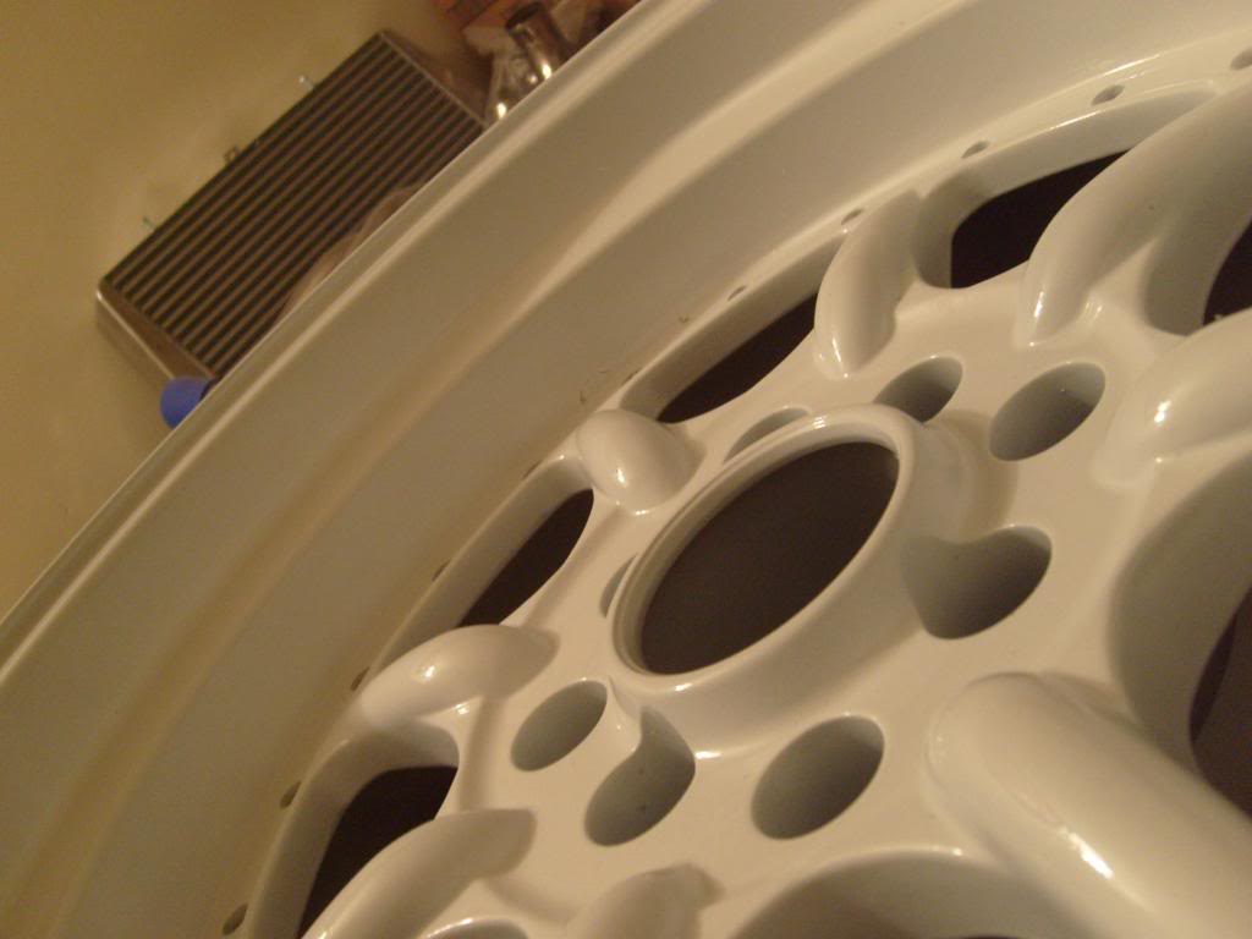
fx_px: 1266
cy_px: 470
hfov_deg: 52.6
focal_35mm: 35
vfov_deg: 40.7
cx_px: 626
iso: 200
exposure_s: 1/15
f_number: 2.8
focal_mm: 5.8
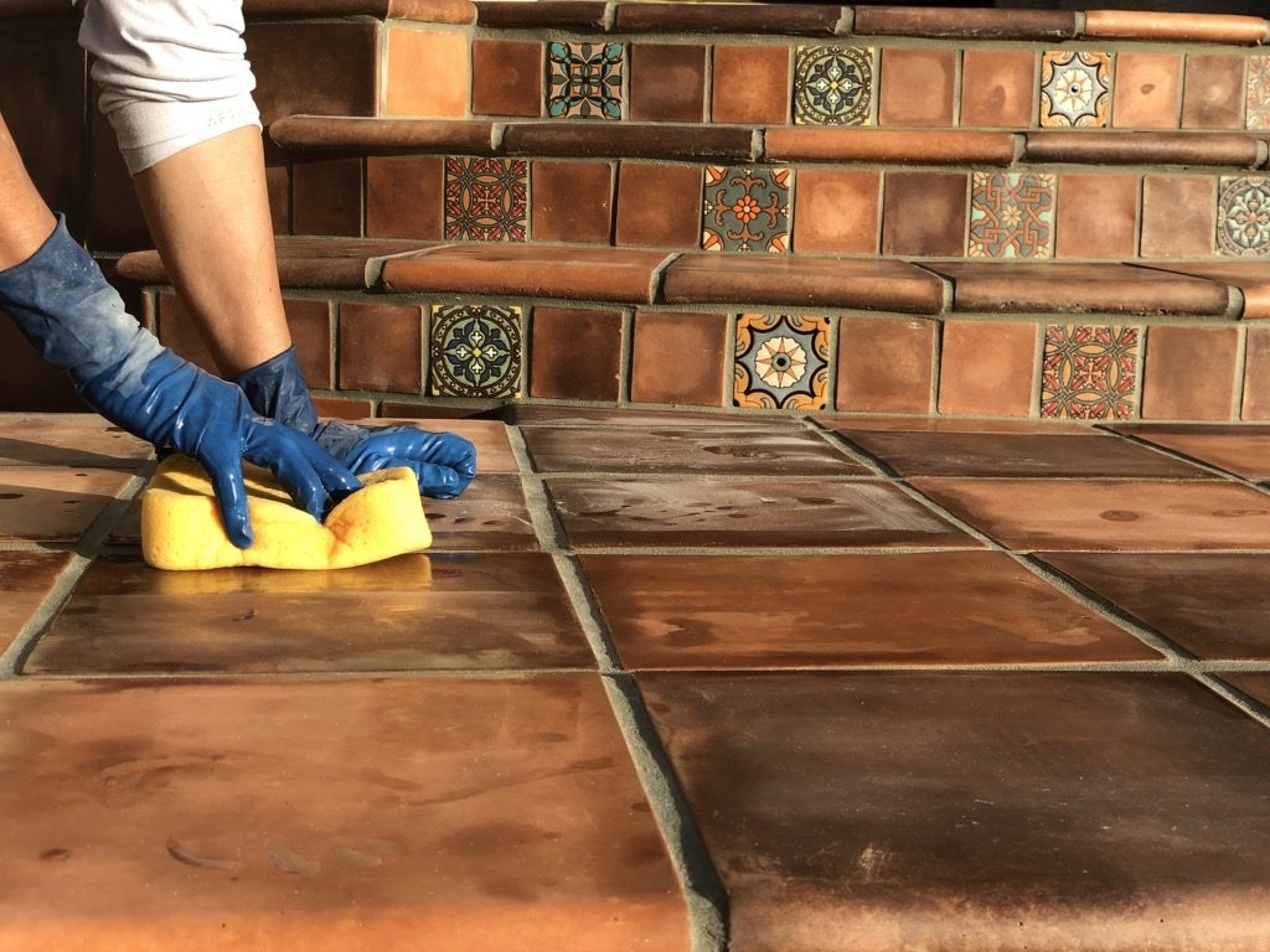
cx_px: 635
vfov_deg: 28.0
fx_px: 1908
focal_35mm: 52
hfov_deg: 36.8
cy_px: 476
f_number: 2.4
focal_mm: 6
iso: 16
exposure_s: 1/403
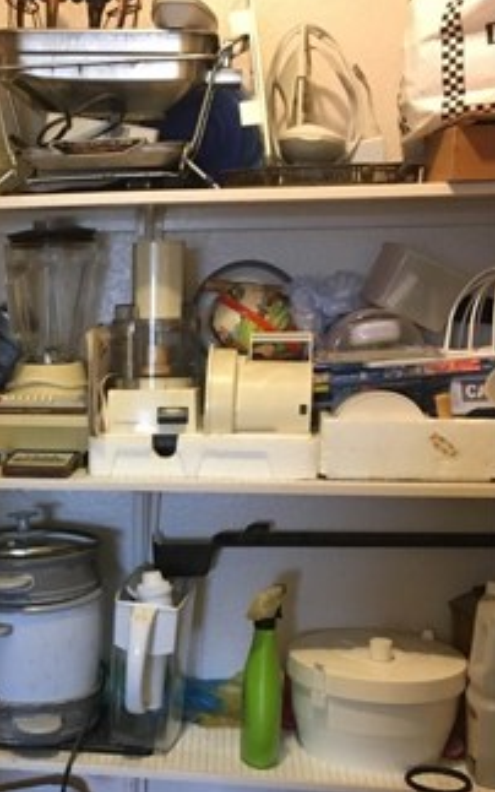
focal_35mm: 61
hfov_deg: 20.1
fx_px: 1316
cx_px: -86
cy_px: 562
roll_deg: +1.8
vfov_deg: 33.0
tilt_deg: -10.4
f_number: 2.2
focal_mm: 4.15
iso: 160
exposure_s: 1/30
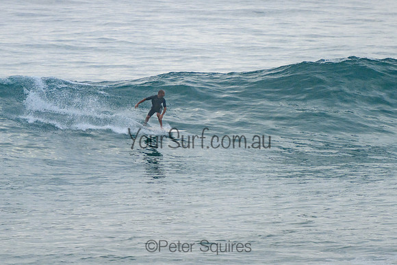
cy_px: 93
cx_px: 225
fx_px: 5757
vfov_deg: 2.6
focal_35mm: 522
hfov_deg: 3.9
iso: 500
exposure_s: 1/1250
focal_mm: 380
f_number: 5.6
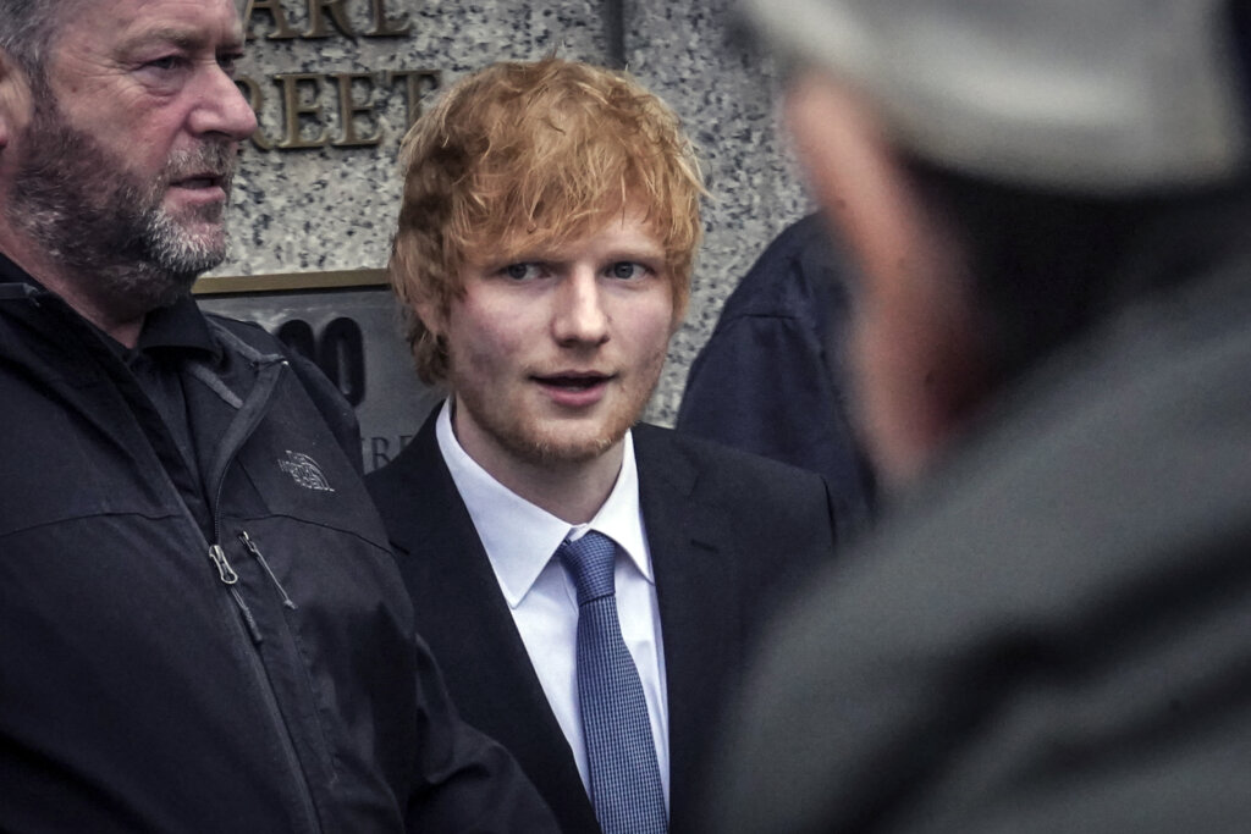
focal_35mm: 200
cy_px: 417
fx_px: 6951
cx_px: 626
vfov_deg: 6.9
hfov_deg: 10.3
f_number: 22
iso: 6400
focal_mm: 200
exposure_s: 1/250
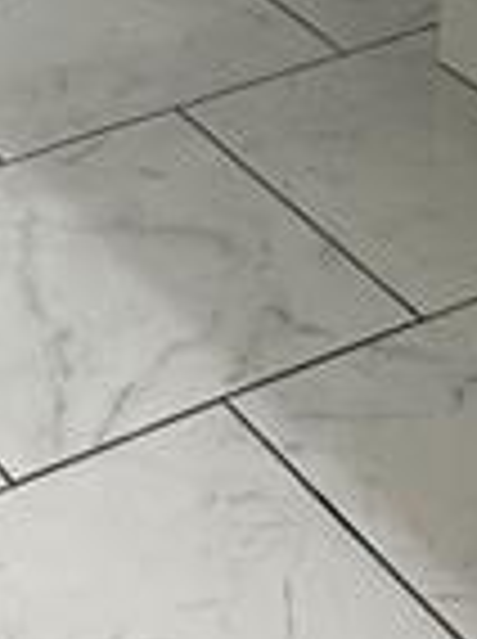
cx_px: 140
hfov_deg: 11.4
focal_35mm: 130
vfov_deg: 14.5
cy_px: -230
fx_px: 2396
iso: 125
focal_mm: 6.86
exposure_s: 1/60
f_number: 1.78
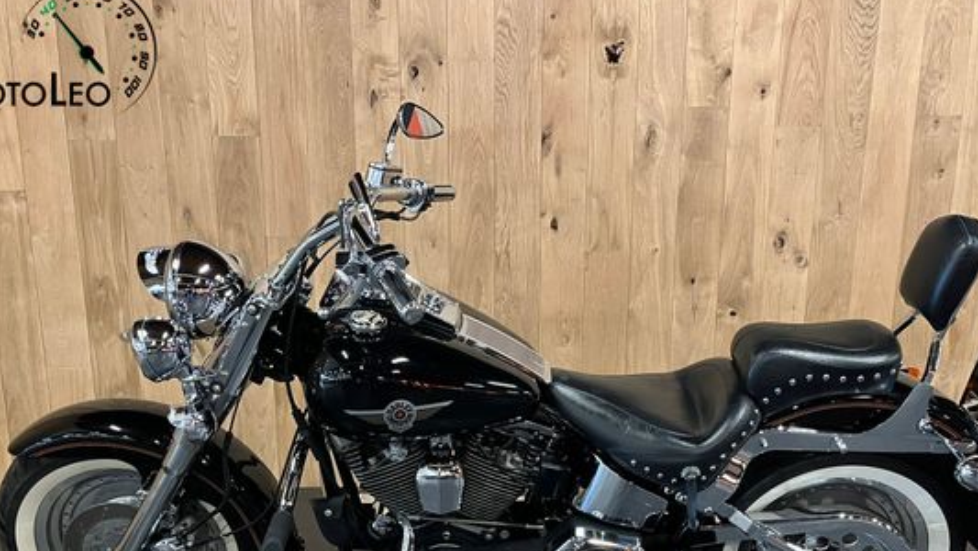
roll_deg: -1.0
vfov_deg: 33.9
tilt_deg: -14.1
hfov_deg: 58.0
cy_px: 419
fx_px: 882
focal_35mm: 34
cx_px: 514
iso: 640
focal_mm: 5.1
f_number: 1.6
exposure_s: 1/33
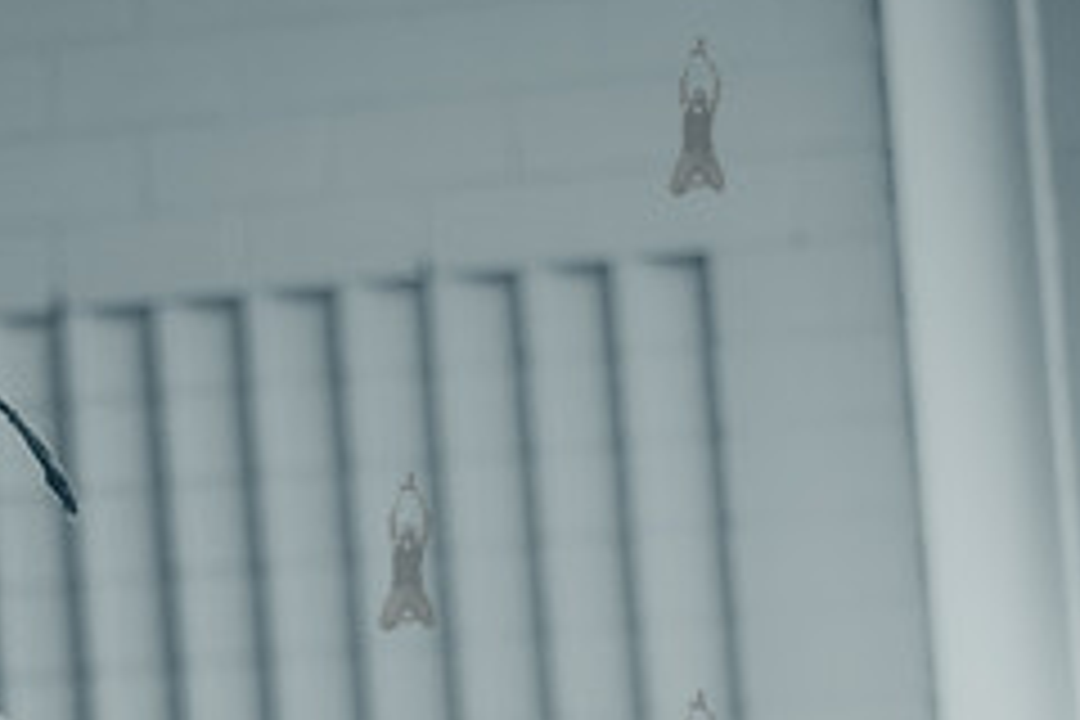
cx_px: -176
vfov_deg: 5.4
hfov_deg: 8.0
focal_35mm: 254
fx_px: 7619
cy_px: 767
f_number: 2.8
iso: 2000
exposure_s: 1/1000
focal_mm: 105
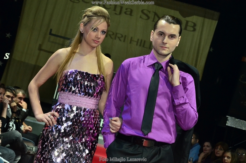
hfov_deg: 26.0
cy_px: 82
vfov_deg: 17.4
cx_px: 123
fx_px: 532
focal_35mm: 78
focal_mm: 52
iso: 1600
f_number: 7.1
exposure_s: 1/100
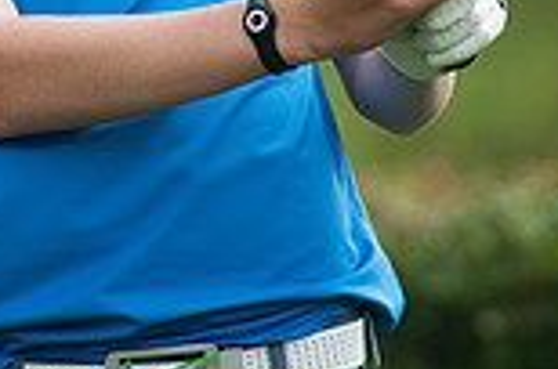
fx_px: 34973
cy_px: -304
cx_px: -18
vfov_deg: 0.6
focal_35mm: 2261
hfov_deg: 0.9
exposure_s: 1/1600
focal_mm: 600
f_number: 5.6
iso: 800
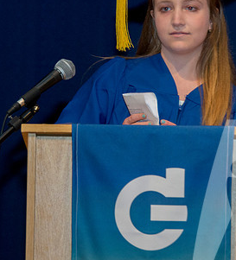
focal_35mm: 376
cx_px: 75
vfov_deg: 4.9
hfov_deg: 4.4
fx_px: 3053
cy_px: 83
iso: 2000
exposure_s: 1/80
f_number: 5.6
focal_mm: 170
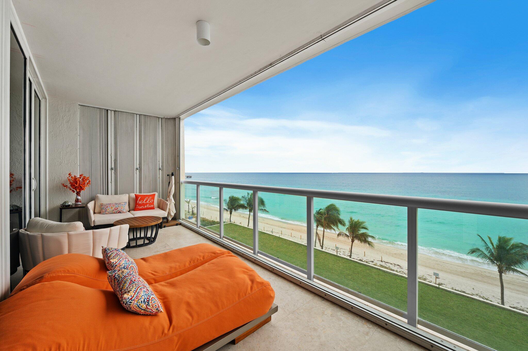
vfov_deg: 81.1
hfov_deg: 104.3
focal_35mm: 14
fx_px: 205
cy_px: 176
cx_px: 264
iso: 200
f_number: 8
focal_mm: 14
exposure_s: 1/250
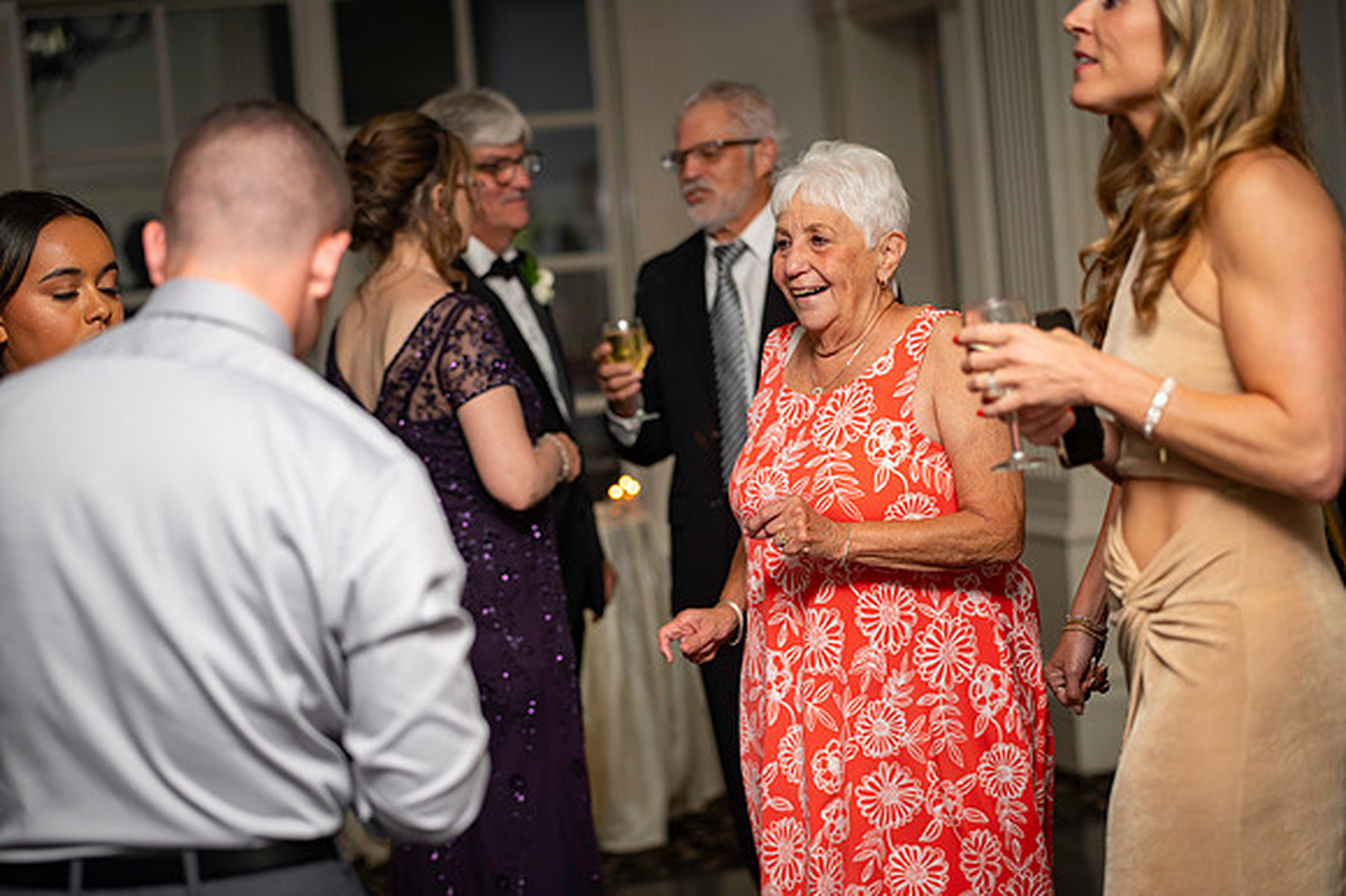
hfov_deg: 20.4
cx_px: 673
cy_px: 448
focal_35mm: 100
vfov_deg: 13.7
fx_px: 3737
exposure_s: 1/125
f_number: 2.8
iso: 640
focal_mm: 100
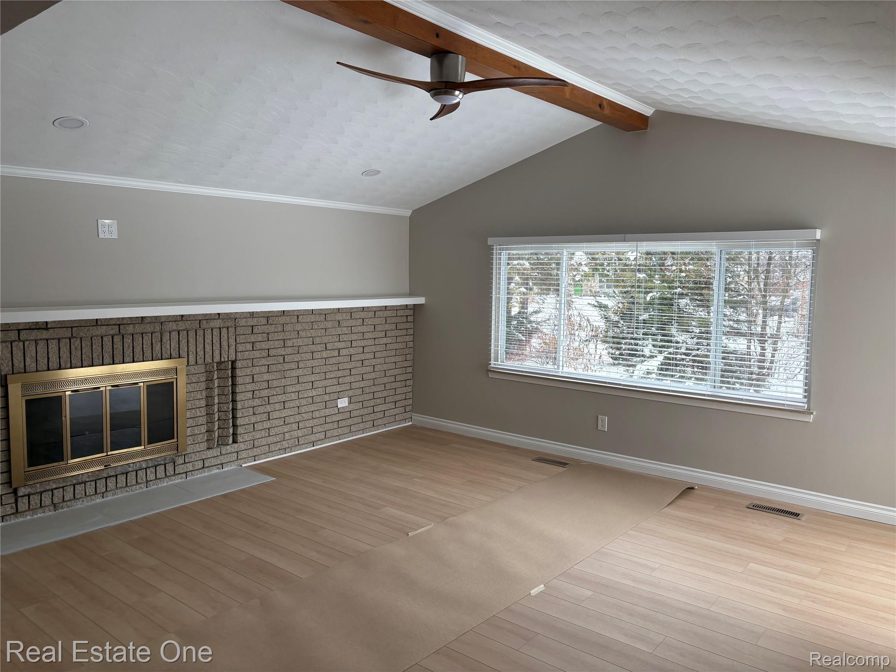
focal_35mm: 26
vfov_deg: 53.1
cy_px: 336
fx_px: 673
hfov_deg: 67.3
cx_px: 448
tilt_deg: -4.6
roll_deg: -0.9
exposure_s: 1/234
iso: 64
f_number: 1.6
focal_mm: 5.96
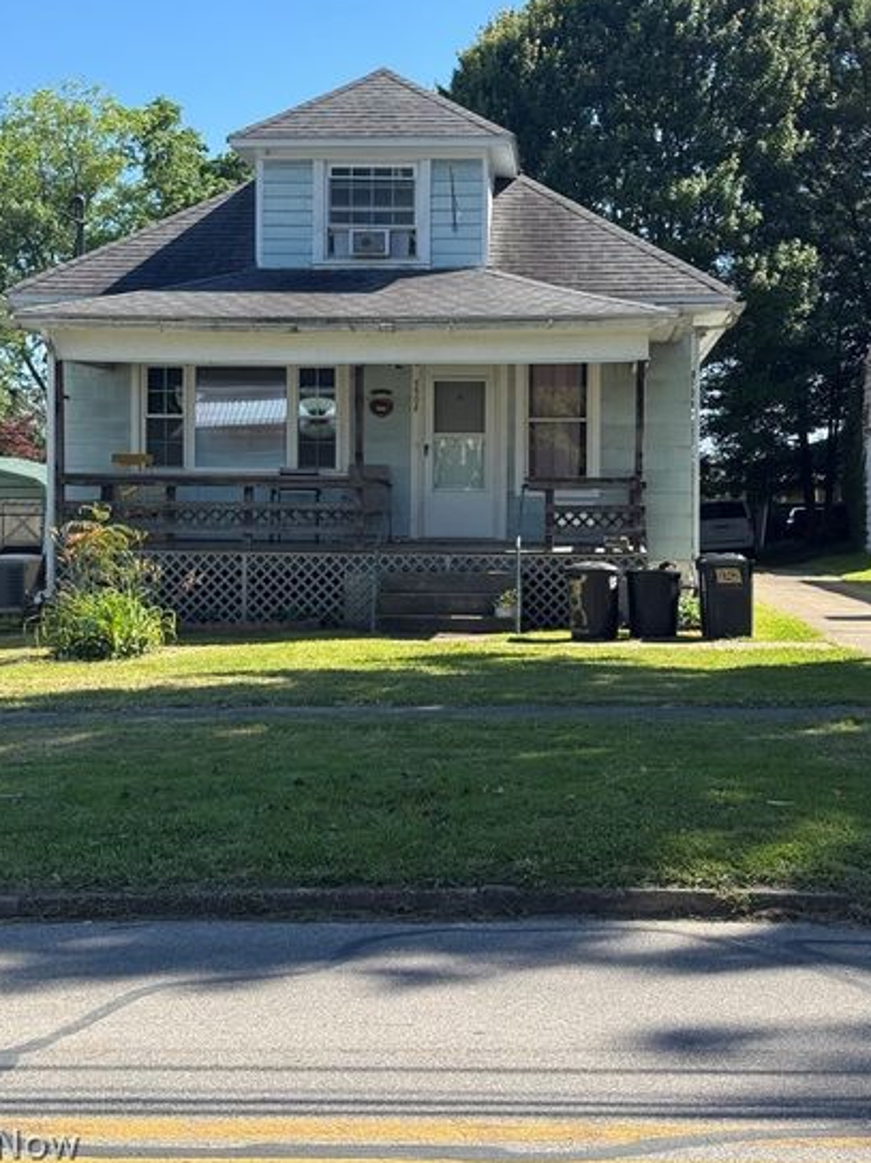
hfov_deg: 24.8
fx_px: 1980
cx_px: 422
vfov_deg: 32.6
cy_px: 462
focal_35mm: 59
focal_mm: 6.76
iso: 64
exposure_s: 1/2179
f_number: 1.78
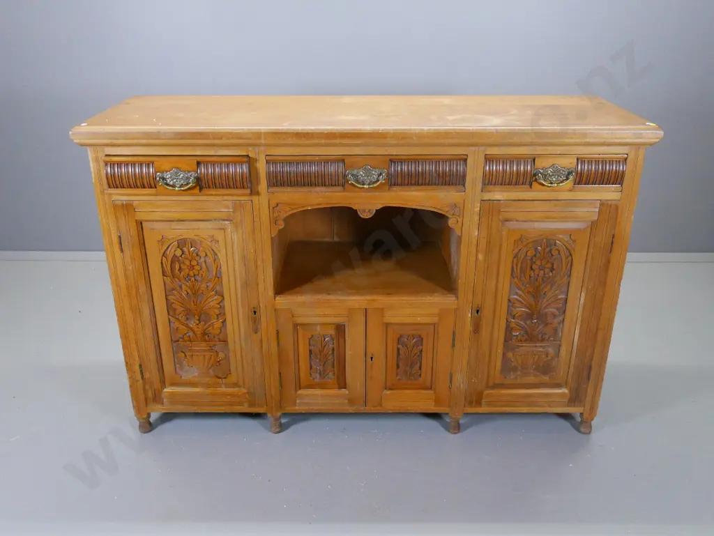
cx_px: 357
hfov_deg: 56.8
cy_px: 268
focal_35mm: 32
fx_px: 660
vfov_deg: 44.2
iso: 3200
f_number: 4.5
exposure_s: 1/125
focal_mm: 16
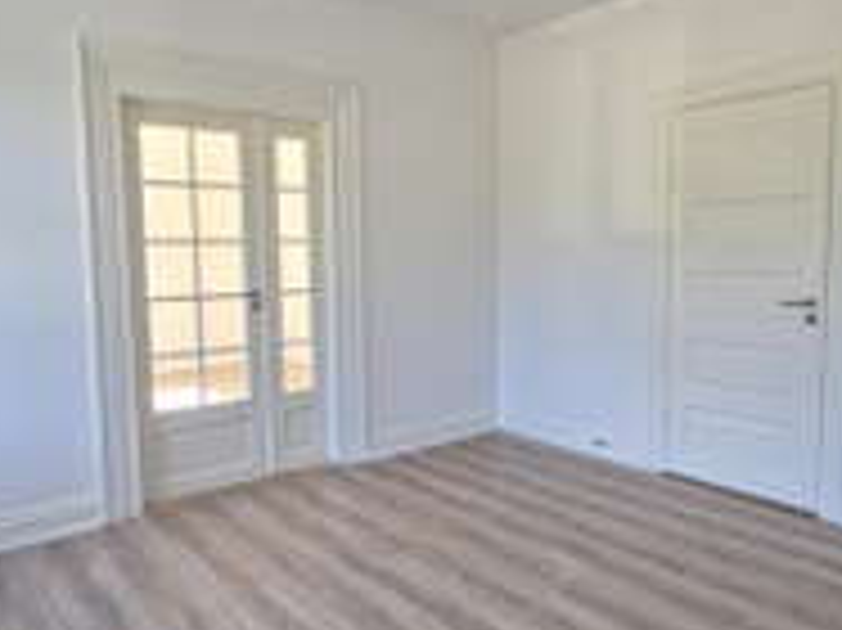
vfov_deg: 53.0
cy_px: 320
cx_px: 444
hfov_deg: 67.3
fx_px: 632
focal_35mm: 26
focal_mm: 2.2
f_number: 2.2
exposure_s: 1/100
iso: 100
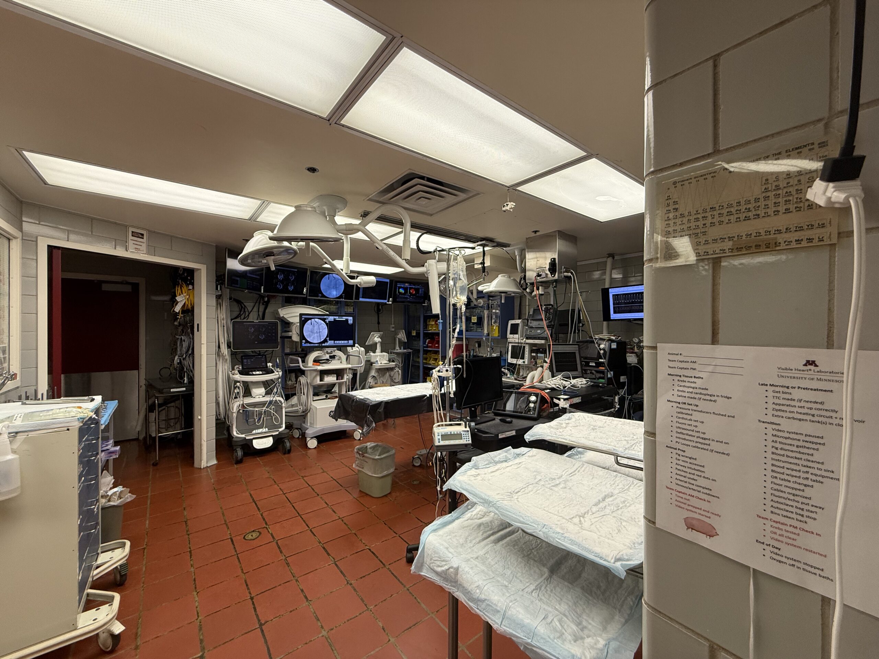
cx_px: 440
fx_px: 356
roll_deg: -0.2
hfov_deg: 102.1
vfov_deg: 85.7
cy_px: 330
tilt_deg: +0.0
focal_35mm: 14
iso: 160
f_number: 2.2
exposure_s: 1/120
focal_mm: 2.22
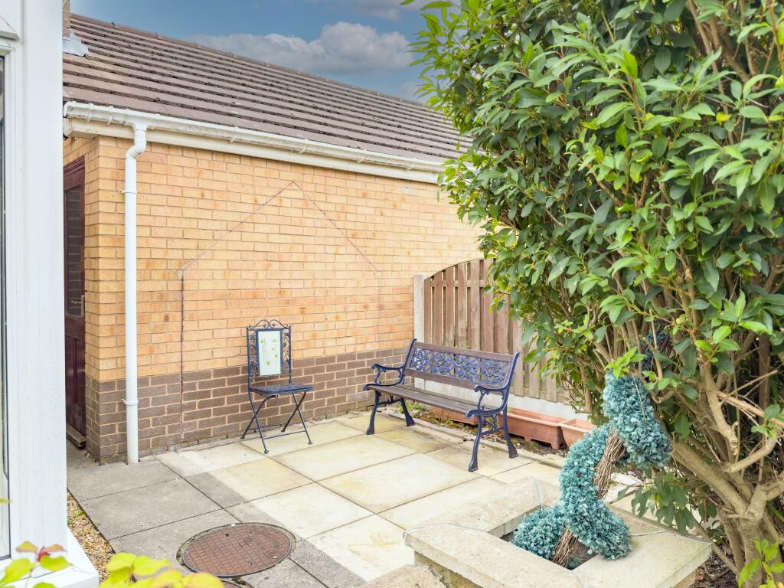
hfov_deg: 71.6
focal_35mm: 24
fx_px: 544
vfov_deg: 56.8
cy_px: 294
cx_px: 392
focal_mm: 6.76
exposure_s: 1/720
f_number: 1.8
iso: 100
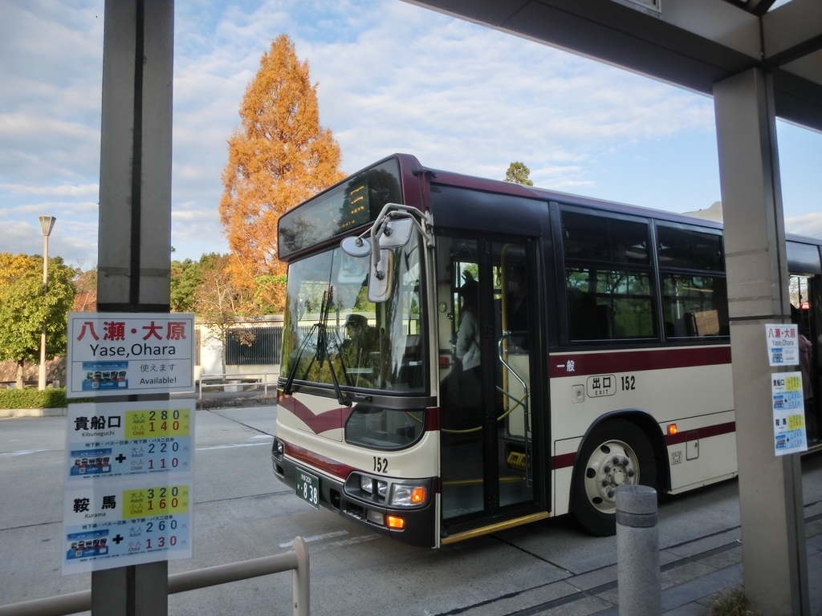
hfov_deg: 71.6
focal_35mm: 24
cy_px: 308
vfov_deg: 56.8
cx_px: 411
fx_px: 570
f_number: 3
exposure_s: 1/250
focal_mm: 4.24
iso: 80
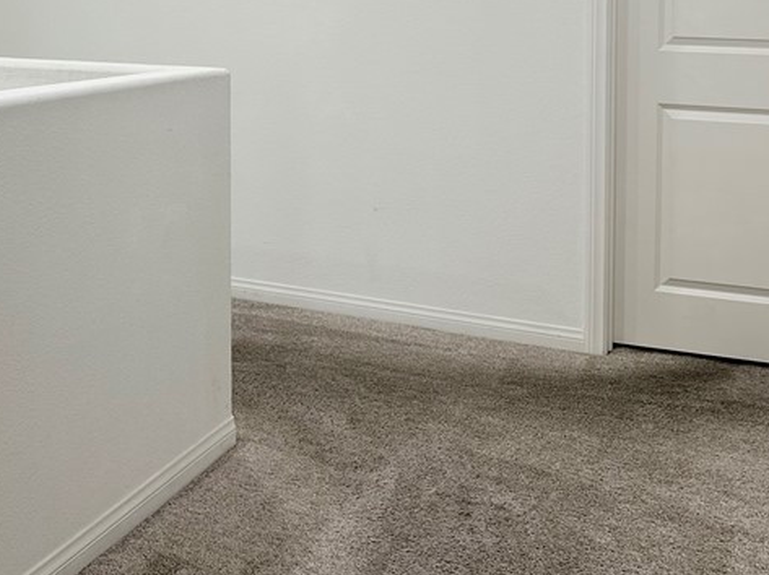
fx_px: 1154
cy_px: -10
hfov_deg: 36.2
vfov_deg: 26.4
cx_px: 211
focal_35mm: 52
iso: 80
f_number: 1.78
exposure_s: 1/120
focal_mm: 6.86
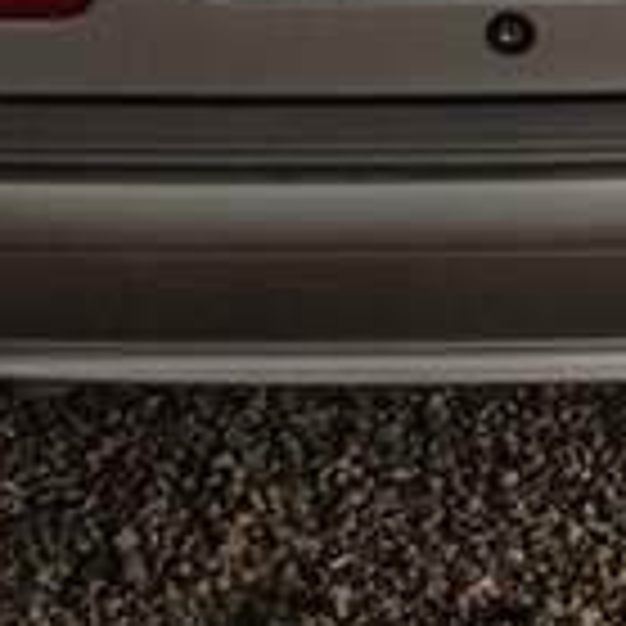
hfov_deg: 11.8
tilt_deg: -16.4
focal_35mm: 147
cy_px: -178
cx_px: 563
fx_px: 3008
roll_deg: -0.2
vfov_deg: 11.6
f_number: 2.4
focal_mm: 4.28
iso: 50
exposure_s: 1/154
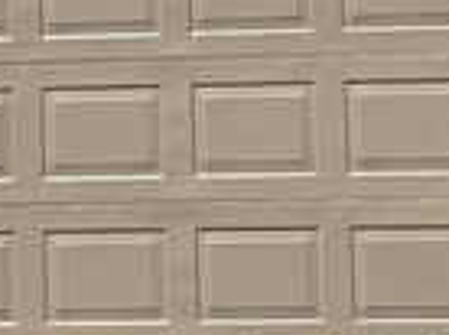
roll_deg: +1.4
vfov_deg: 7.3
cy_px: -400
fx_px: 2499
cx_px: 211
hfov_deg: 10.3
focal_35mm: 193
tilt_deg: +8.8
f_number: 1.8
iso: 32
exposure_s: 1/4608
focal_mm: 4.25
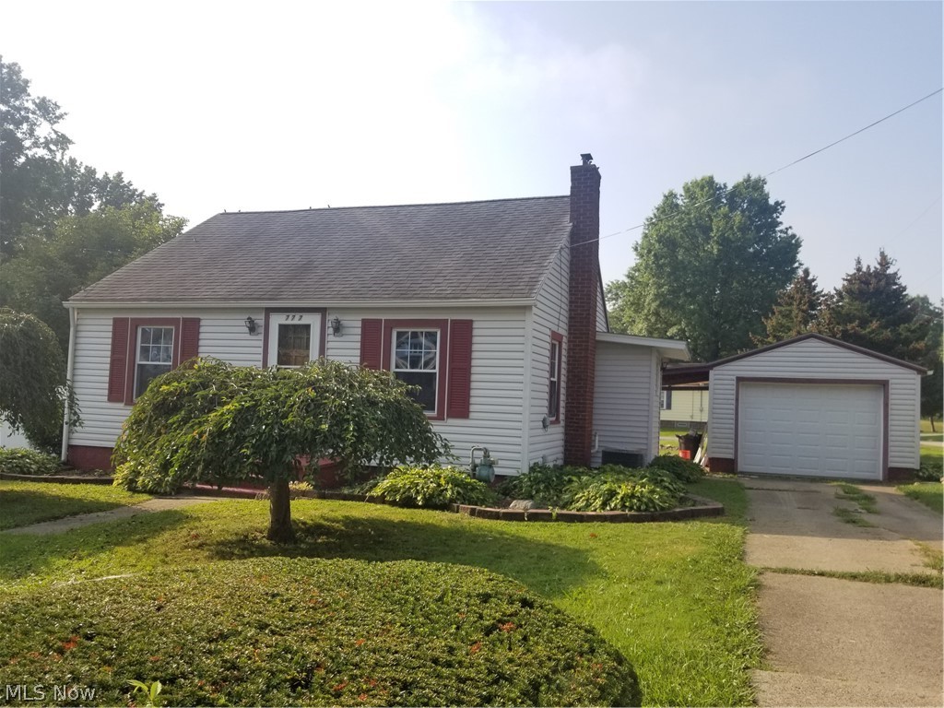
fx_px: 709
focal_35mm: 26
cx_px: 472
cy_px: 354
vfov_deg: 53.1
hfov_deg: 67.3
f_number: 1.7
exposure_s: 1/2008
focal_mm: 4.25
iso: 50
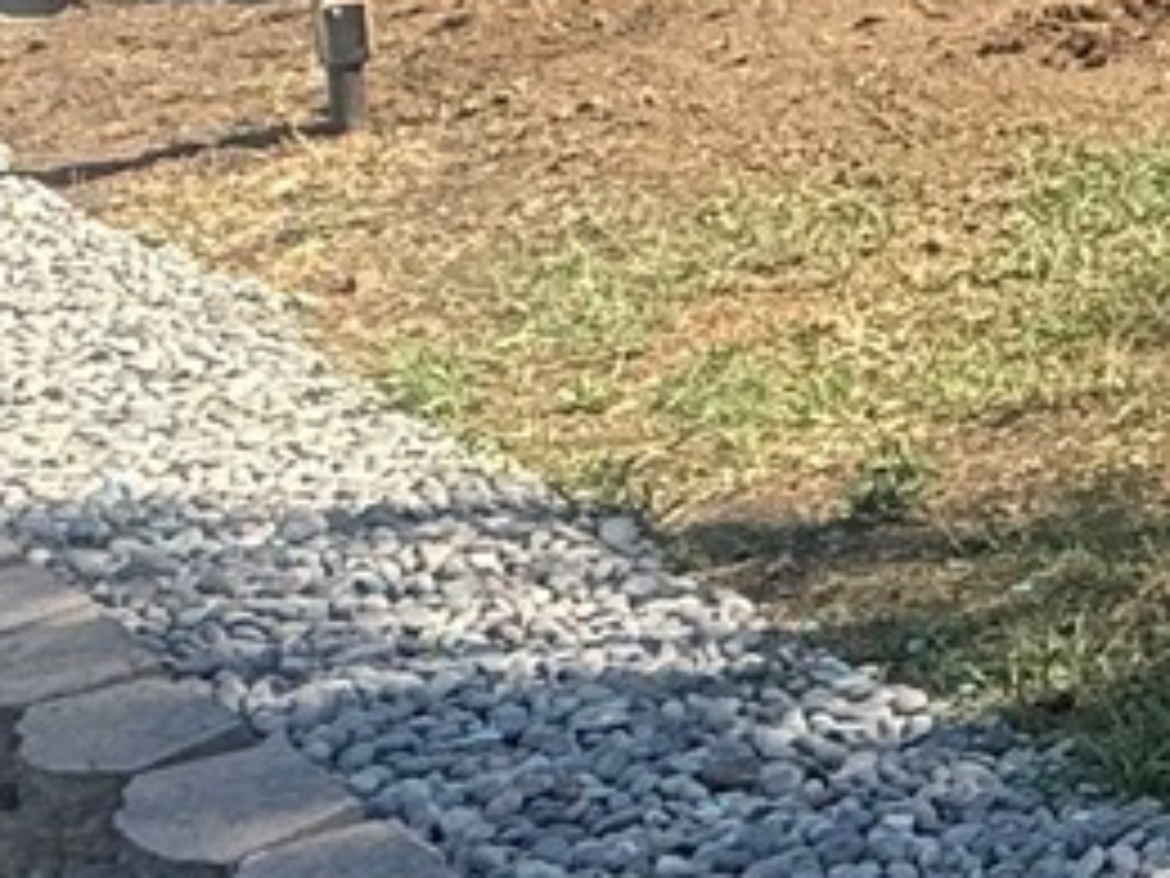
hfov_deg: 16.7
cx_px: 2385
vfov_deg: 16.8
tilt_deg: -7.7
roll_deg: -1.1
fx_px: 2907
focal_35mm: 86
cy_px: -18
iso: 64
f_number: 2.2
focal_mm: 2.22
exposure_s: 1/799
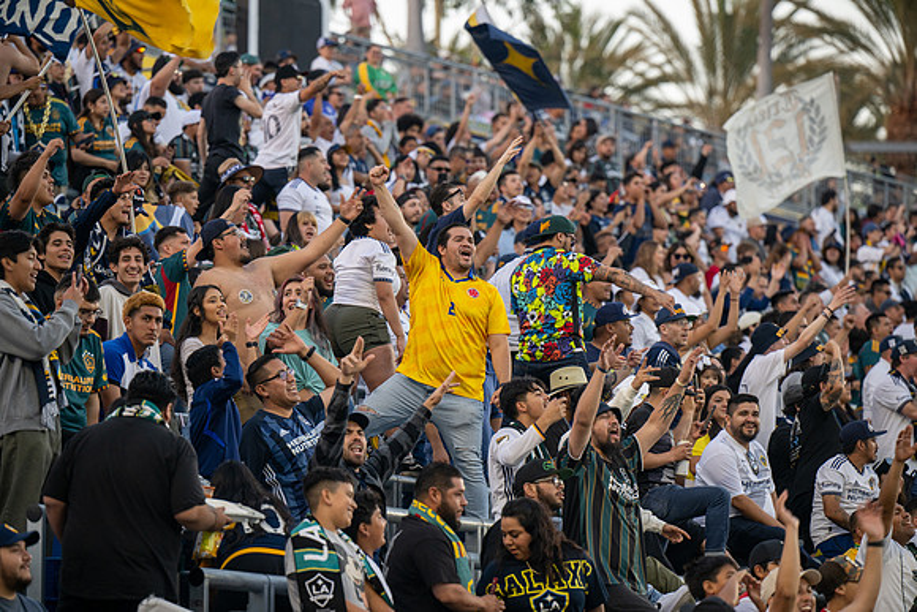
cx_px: 458
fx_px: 5095
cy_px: 306
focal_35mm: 200
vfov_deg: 6.9
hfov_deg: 10.3
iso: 450
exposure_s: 1/200
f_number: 4
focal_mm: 200
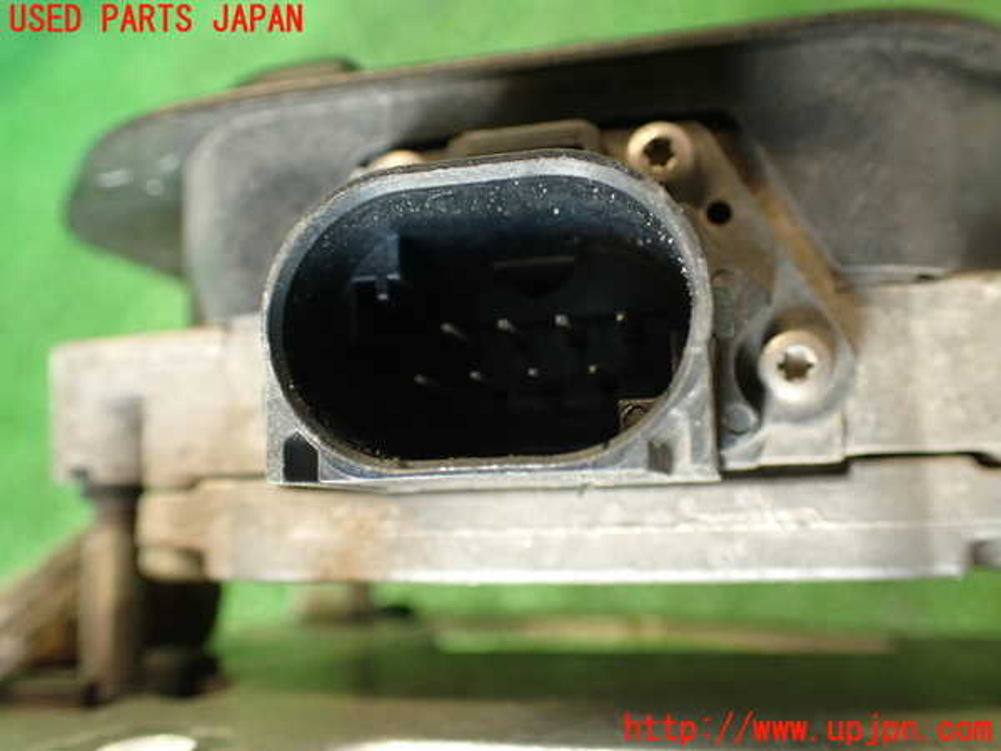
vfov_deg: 44.2
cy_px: 376
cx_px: 500
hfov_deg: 56.8
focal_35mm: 32
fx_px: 925
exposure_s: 1/30
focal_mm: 5.79
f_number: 2.4
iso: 250
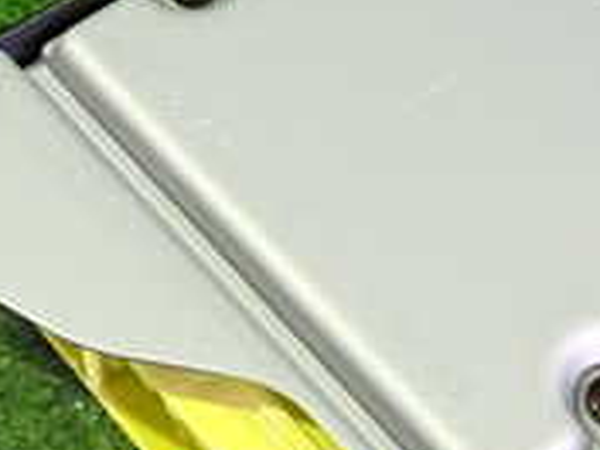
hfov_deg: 19.3
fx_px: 1768
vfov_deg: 14.5
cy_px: 259
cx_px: 334
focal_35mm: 102
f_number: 2.3
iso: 500
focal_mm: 5.4
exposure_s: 1/30
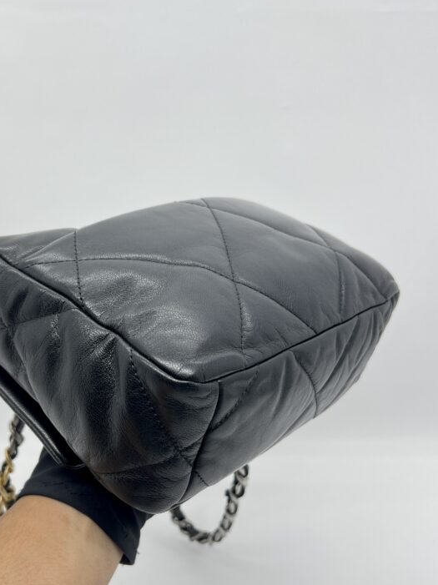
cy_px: 353
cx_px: 153
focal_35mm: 38
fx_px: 642
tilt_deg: -25.9
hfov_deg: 37.4
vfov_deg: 48.7
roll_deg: +1.6
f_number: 1.5
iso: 32
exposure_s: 1/100
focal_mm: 5.7
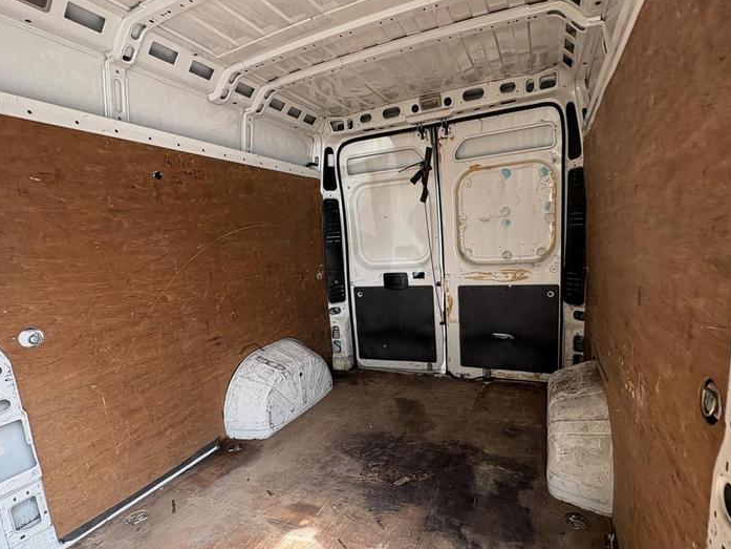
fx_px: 380
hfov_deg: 87.7
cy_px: 305
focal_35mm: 18
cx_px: 382
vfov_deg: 71.4
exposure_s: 1/136
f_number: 2.2
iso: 100
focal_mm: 2.22
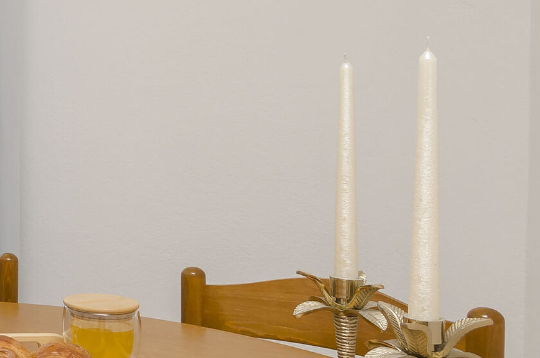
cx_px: -303
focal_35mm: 50
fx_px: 749
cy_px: 178
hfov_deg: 26.3
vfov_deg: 26.9
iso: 100
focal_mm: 10
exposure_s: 1/100
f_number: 9
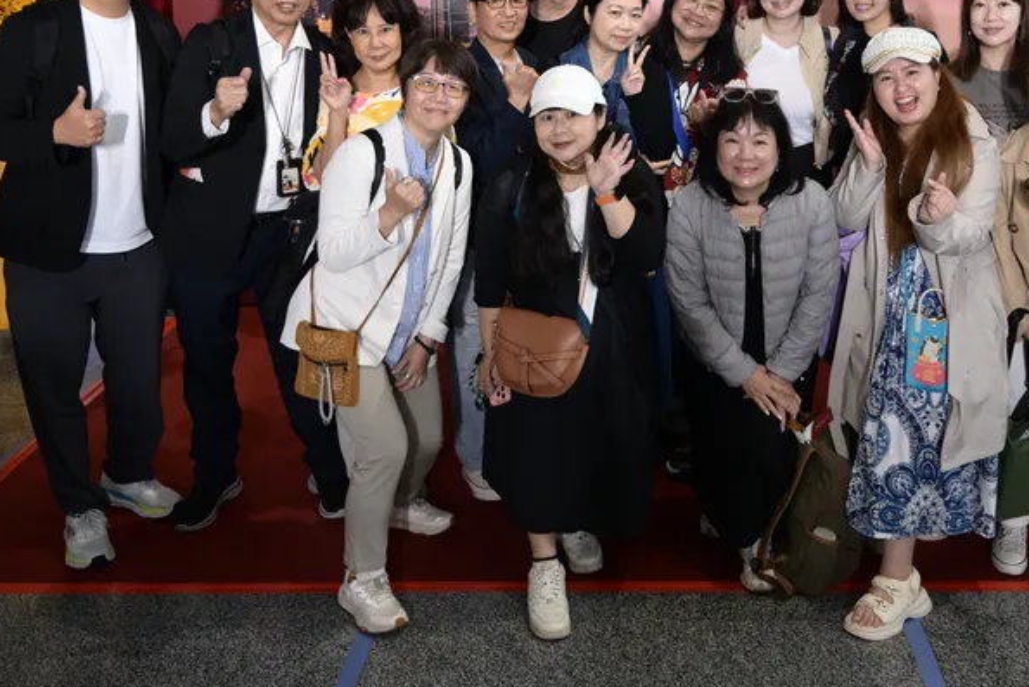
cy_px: 125
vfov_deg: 29.8
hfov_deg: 44.2
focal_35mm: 44
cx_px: 659
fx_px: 1254
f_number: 4
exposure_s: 1/125
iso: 1000
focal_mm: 25.5
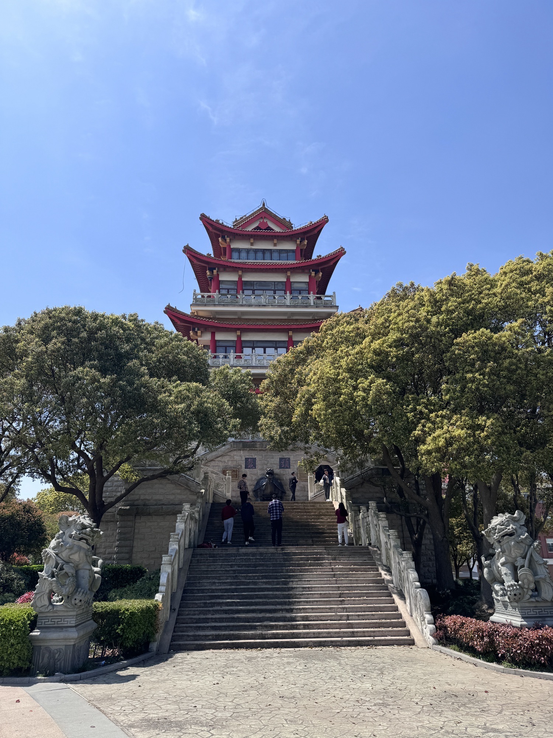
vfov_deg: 71.6
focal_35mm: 24
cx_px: 276
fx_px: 511
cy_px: 369
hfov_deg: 56.8
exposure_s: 1/4608
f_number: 1.78
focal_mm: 6.76
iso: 80
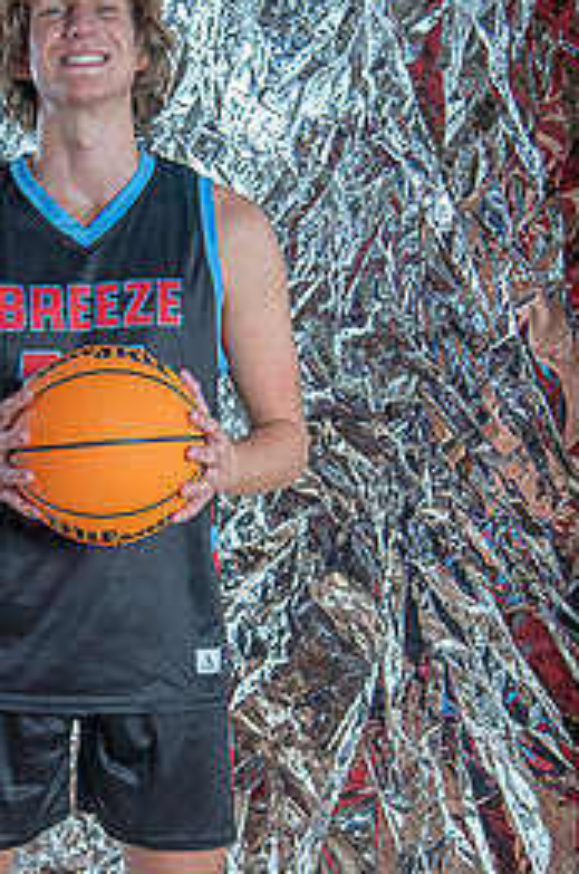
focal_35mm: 69
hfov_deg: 19.5
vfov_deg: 29.1
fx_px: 1671
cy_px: 583
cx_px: 122
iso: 320
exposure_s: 1/250
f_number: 4
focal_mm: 40
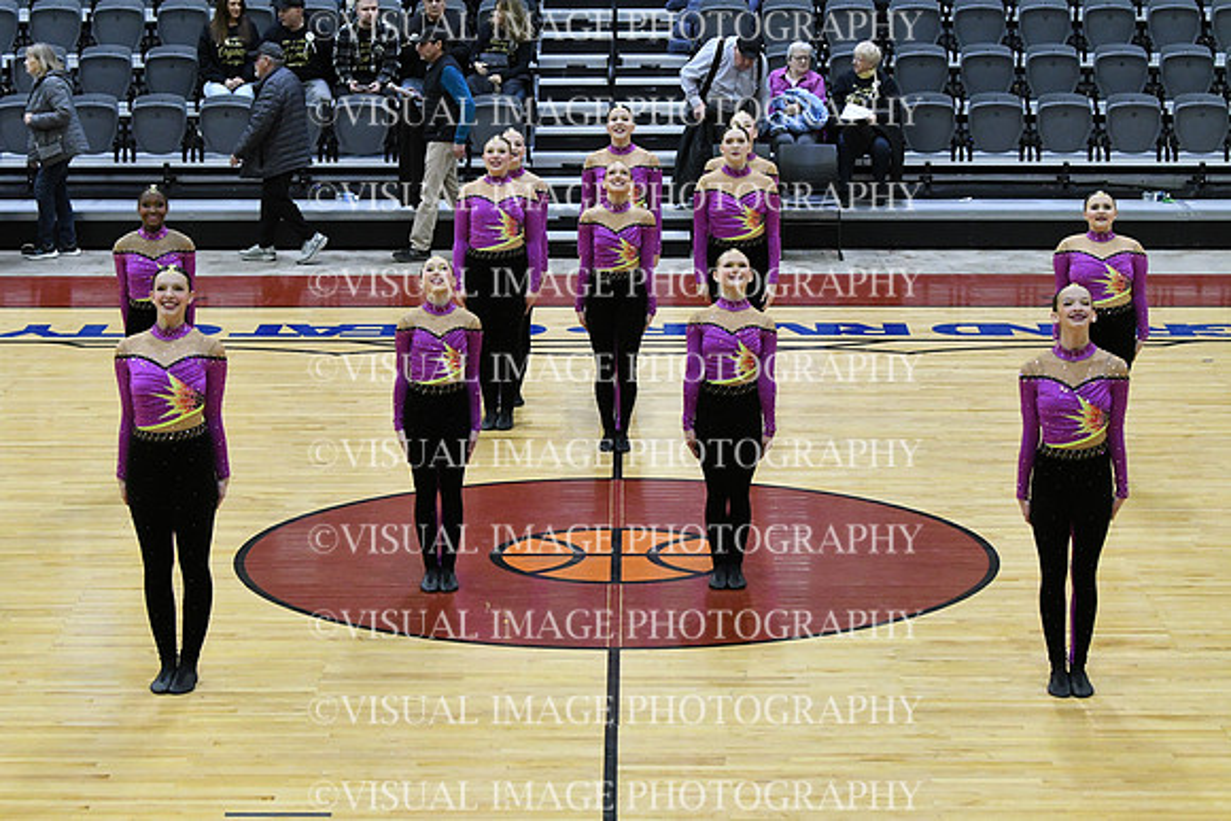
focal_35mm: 105
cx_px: 616
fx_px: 3591
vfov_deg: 13.0
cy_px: 410
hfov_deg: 19.5
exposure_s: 1/400
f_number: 4
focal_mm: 70
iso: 5000
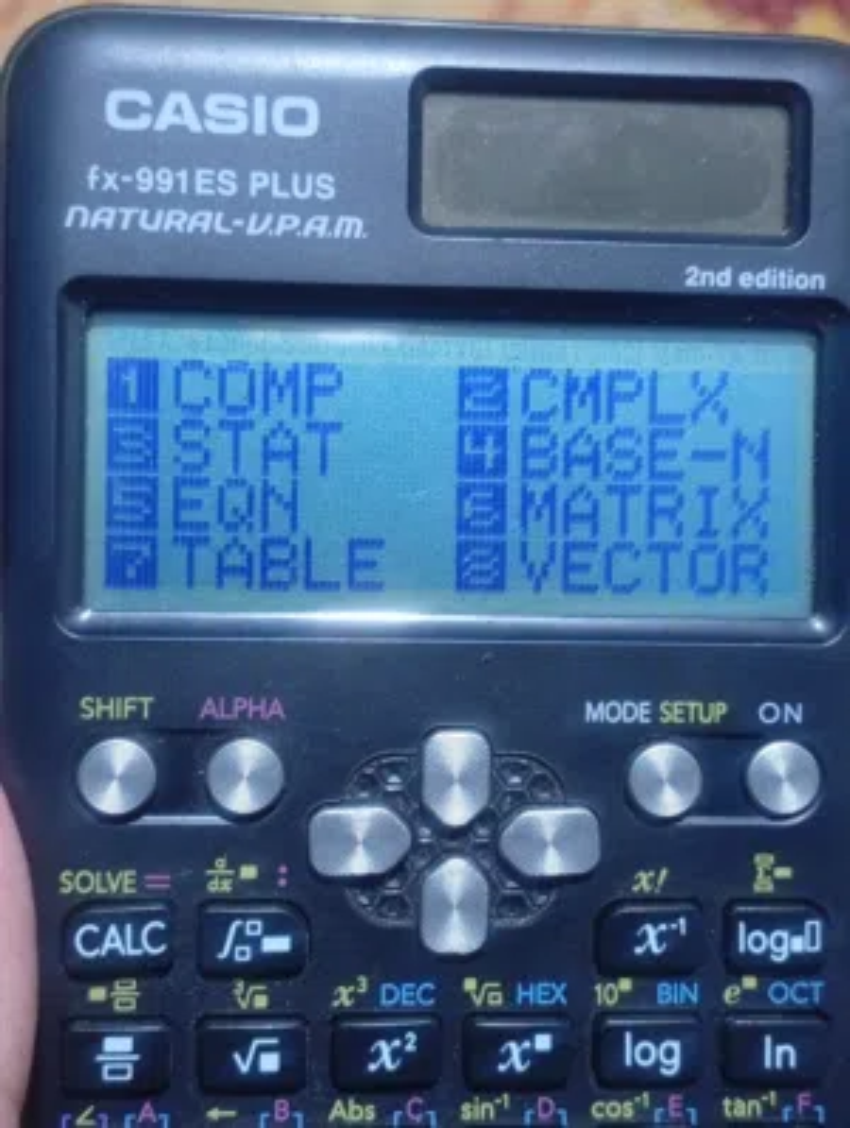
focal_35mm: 50
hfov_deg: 29.2
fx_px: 1632
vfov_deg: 38.1
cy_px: 564
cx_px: 425
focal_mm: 3.98
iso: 1430
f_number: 1.8
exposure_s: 1/20
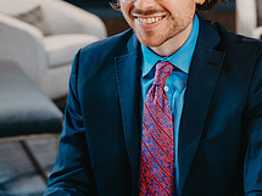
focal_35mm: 141
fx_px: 1067
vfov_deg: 10.5
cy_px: 79
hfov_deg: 14.0
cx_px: 169
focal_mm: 70
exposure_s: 1/200
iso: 1600
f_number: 4.5
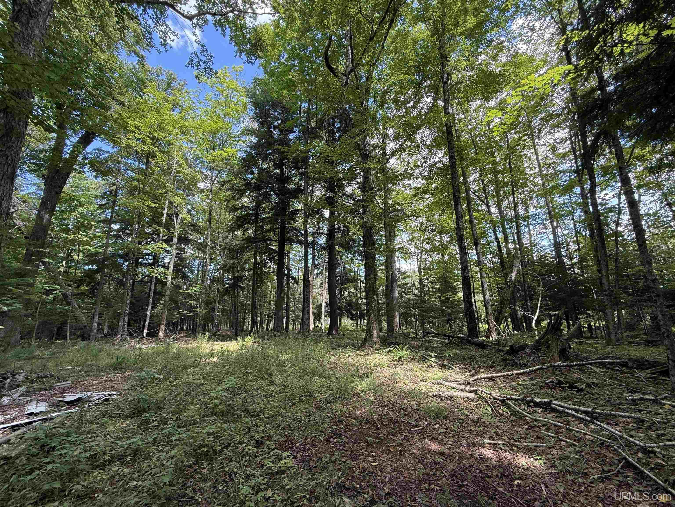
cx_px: 338
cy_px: 254
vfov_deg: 85.7
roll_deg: +2.1
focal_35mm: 14
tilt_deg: +12.9
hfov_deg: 102.1
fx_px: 273
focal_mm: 2.22
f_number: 2.2
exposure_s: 1/115
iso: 64
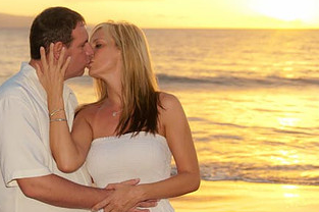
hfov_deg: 22.7
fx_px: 788
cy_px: 70
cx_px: 94
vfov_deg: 15.3
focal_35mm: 89
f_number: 2.8
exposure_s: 1/800
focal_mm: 32
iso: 400
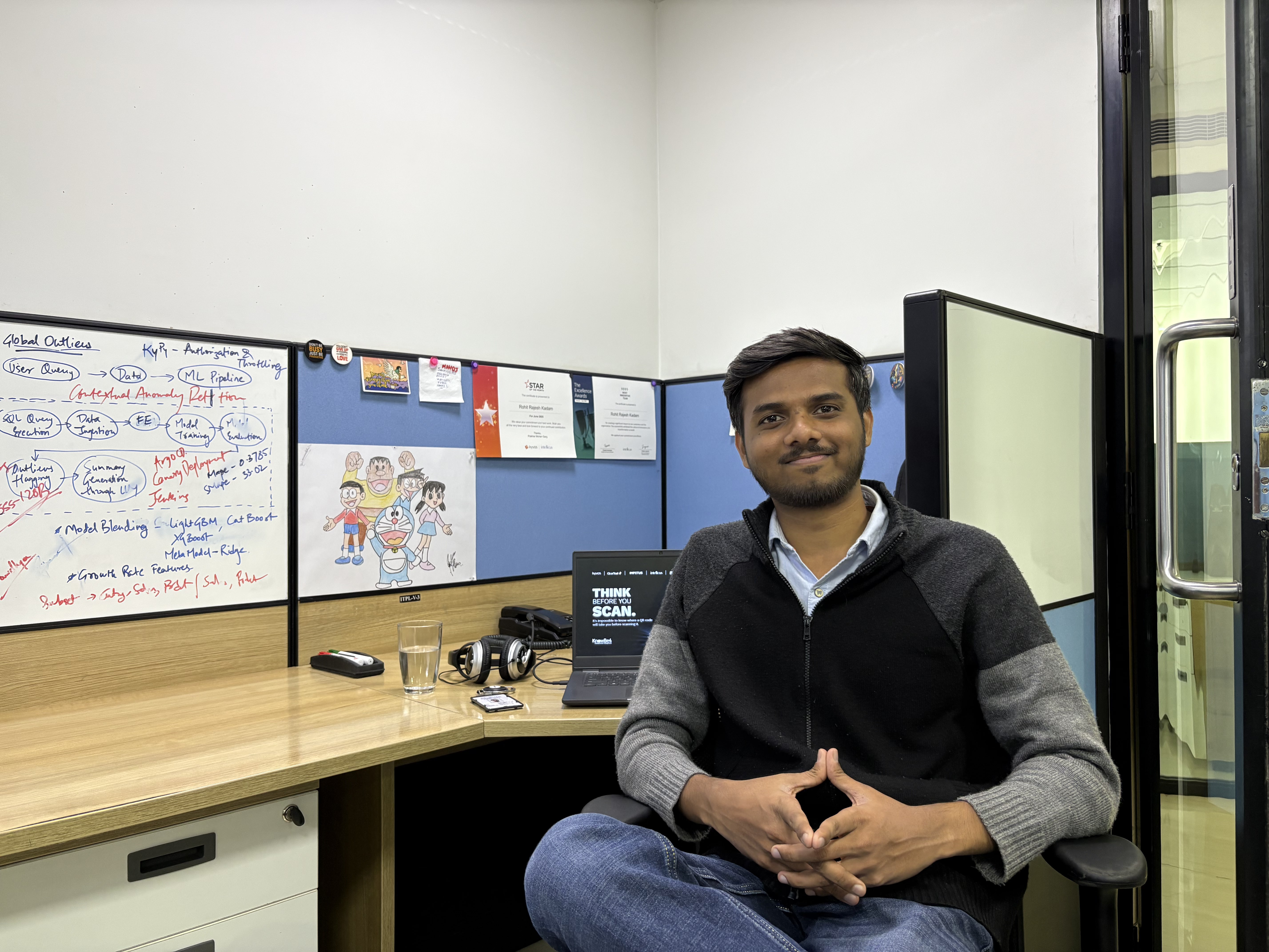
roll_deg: +0.6
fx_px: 953
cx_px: 634
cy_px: 476
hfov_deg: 67.3
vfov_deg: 53.1
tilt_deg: +0.6
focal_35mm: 26
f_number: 1.6
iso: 160
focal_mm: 5.96
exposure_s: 1/50
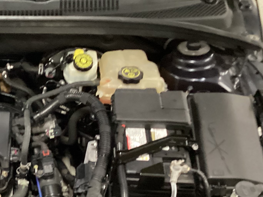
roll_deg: +1.8
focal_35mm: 74
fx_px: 562
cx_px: -18
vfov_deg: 19.8
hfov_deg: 24.7
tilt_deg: -42.5
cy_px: 143
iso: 800
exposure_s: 1/30
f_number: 2.4
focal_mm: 3.3
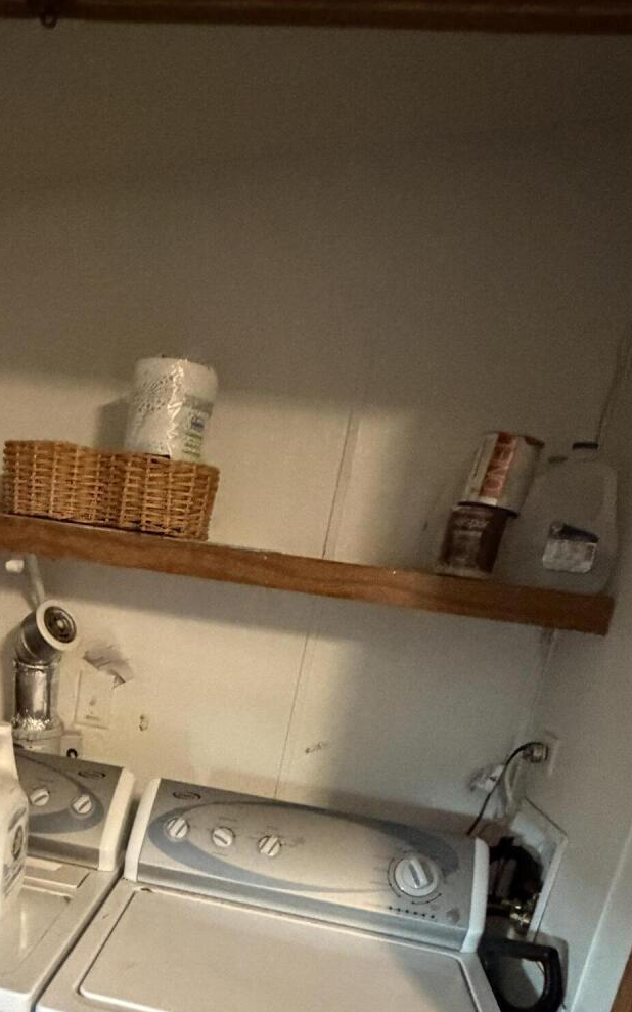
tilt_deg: -16.8
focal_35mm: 30
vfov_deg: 57.8
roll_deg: -7.8
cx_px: 124
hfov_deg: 40.1
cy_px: 822
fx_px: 827
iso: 1600
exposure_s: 1/40
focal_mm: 2.22
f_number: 2.2
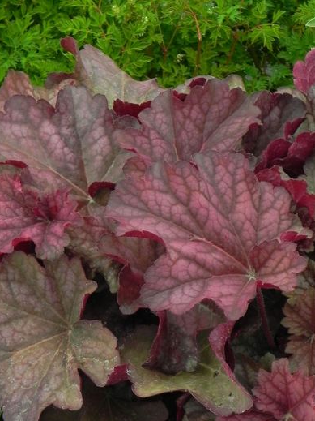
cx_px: 160
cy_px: 285
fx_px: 1590
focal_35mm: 131
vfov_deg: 15.0
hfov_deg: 11.3
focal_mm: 15.1
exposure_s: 1/200
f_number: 5
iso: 160
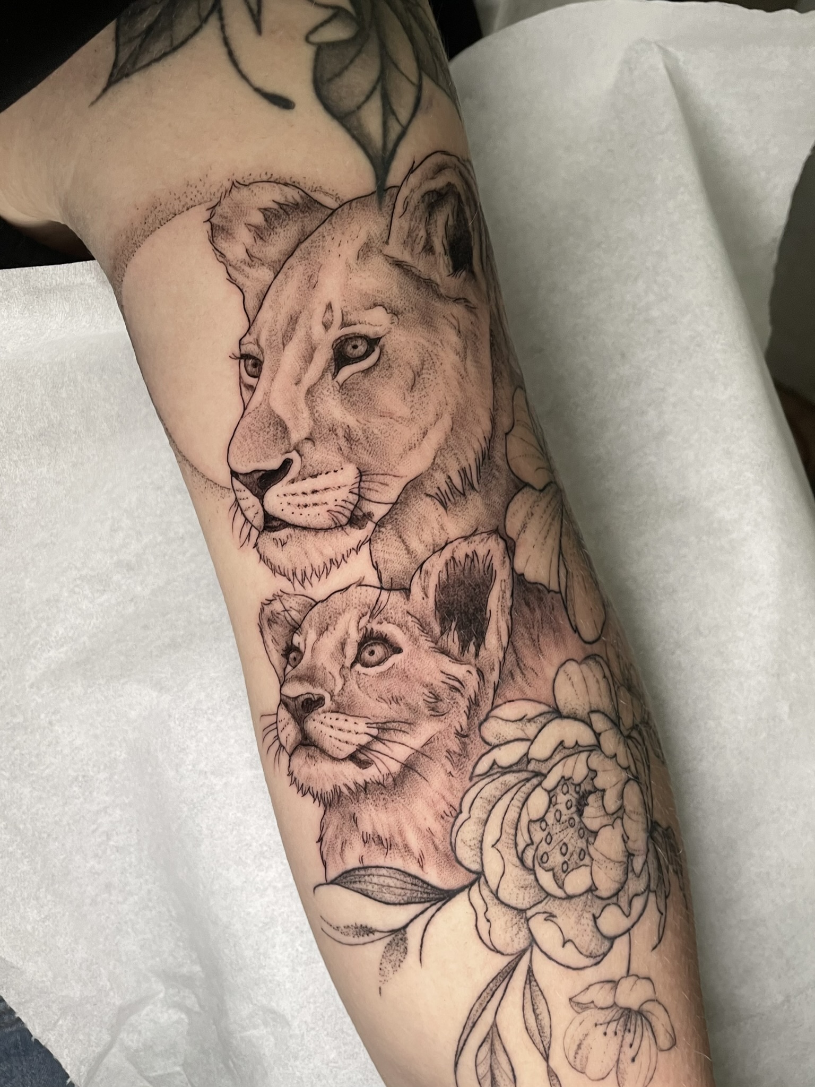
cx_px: 408
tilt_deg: -62.1
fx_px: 816
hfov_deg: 53.1
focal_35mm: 26
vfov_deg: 67.3
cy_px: 544
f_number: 1.6
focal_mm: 4.2
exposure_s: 1/50
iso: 100
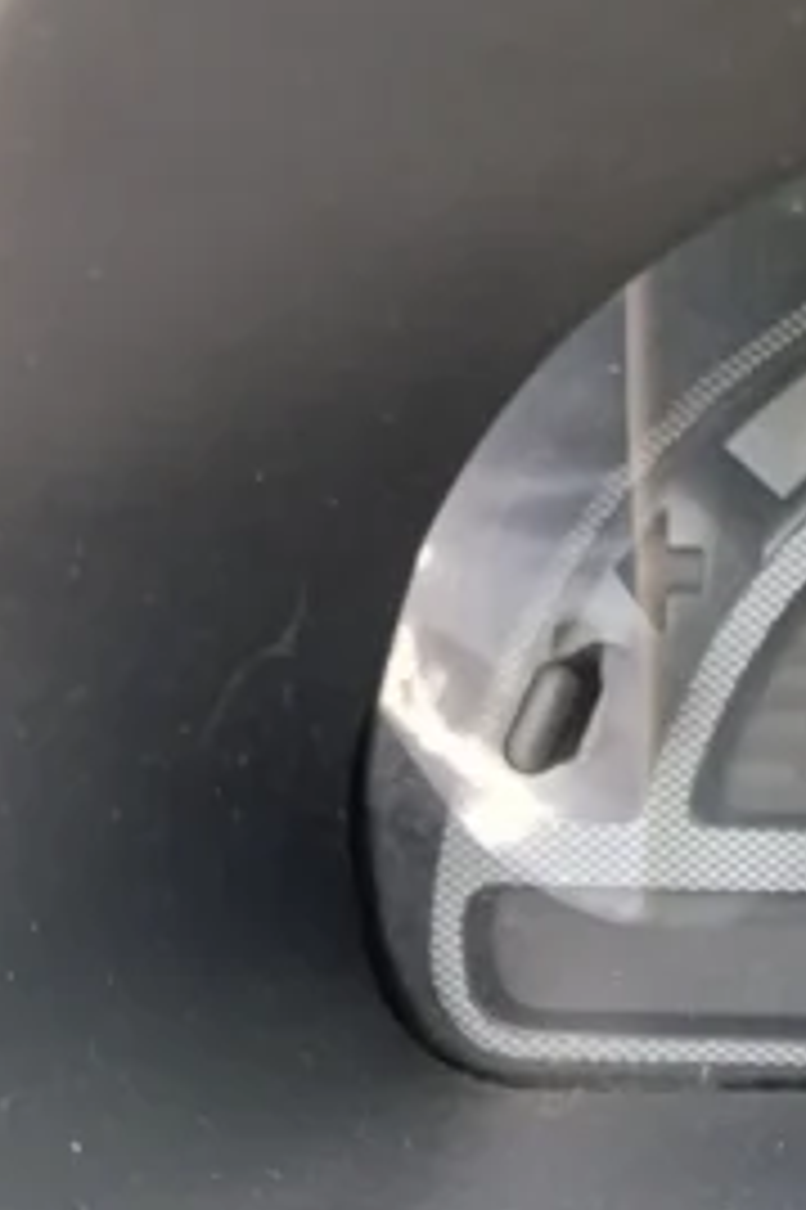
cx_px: 1148
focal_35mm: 65
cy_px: 720
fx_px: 2186
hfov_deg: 18.8
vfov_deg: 30.9
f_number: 2.2
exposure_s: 1/33.3
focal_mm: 3.46
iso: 199
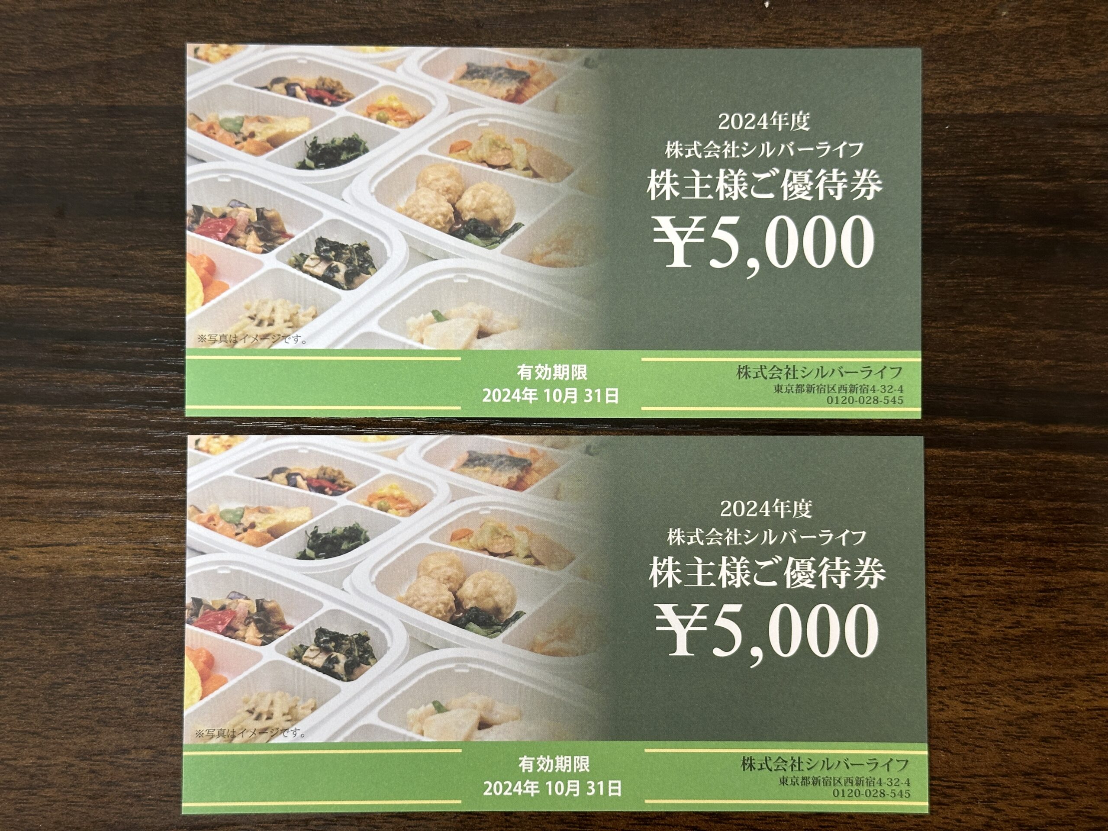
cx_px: 554
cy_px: 416
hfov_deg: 39.7
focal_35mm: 48
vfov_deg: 30.3
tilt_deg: -87.7
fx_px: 1536
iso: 125
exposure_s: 1/52
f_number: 1.78
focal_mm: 6.86
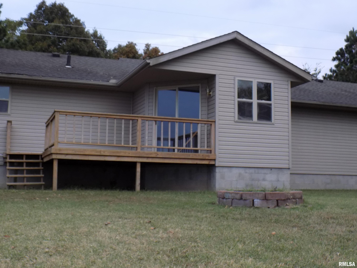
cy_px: 134
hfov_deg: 41.2
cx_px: 178
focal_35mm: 46
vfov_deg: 31.5
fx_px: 474
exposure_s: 1/30
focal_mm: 8.1
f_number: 3.7
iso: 180
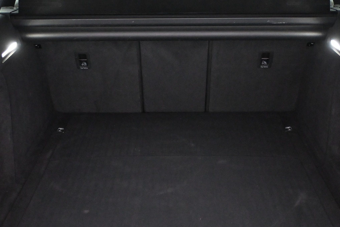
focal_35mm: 55
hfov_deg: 36.4
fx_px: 517
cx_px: 177
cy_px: 122
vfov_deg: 24.7
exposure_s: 1/60
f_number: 4.2
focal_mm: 23
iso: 5600
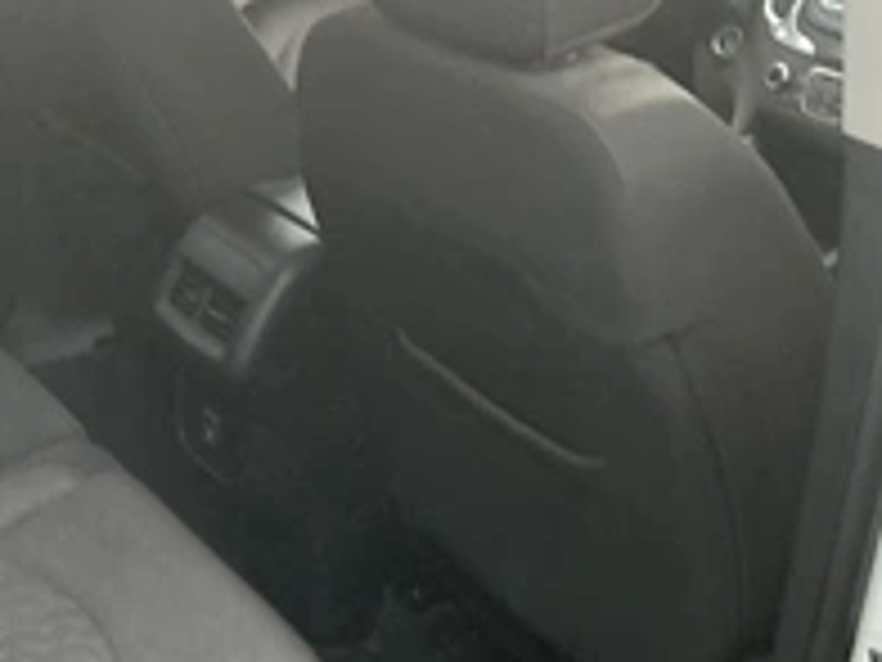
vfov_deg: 25.2
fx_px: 1452
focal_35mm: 57
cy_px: 531
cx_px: 94
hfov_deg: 32.2
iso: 160
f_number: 1.8
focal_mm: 3
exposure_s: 1/60
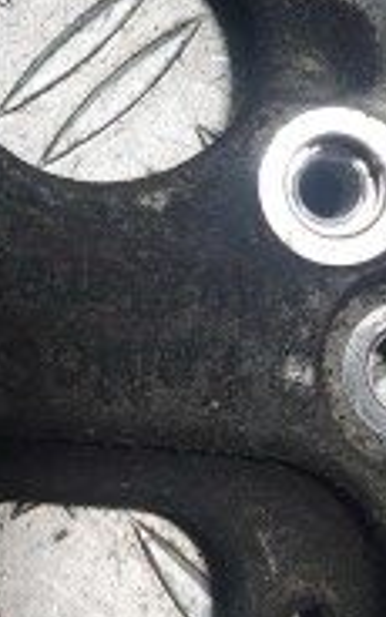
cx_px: 121
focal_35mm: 92
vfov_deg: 21.6
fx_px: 1549
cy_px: -34
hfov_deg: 14.2
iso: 100
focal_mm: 5.23
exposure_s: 1/100
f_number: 1.8
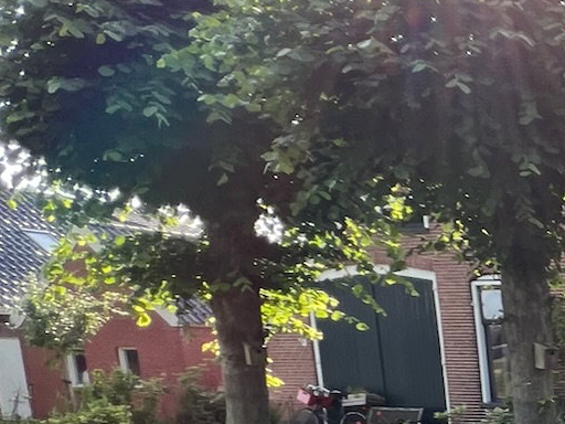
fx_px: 849
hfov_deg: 20.4
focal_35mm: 52
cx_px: 1088
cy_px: 500
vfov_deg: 25.4
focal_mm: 1.57
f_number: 1.8
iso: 32
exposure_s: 1/185
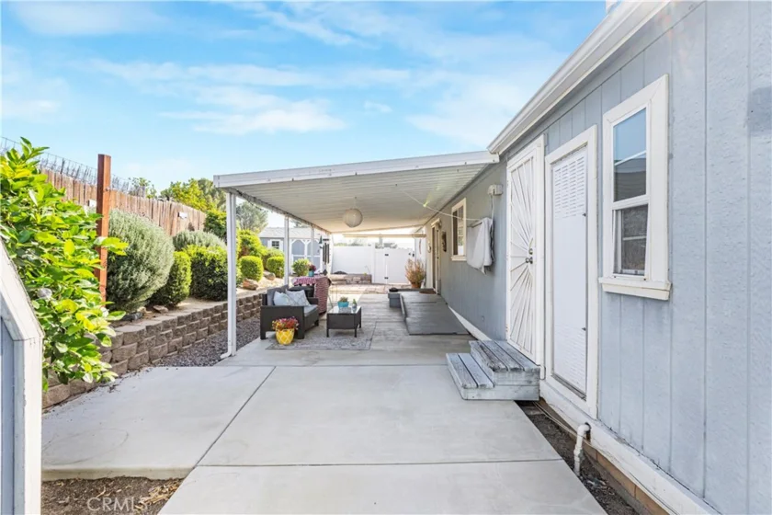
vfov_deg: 70.4
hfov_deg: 93.3
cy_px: 258
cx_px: 386
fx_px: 365
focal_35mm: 17
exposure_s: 1/2000
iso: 800
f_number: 6.3
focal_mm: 17
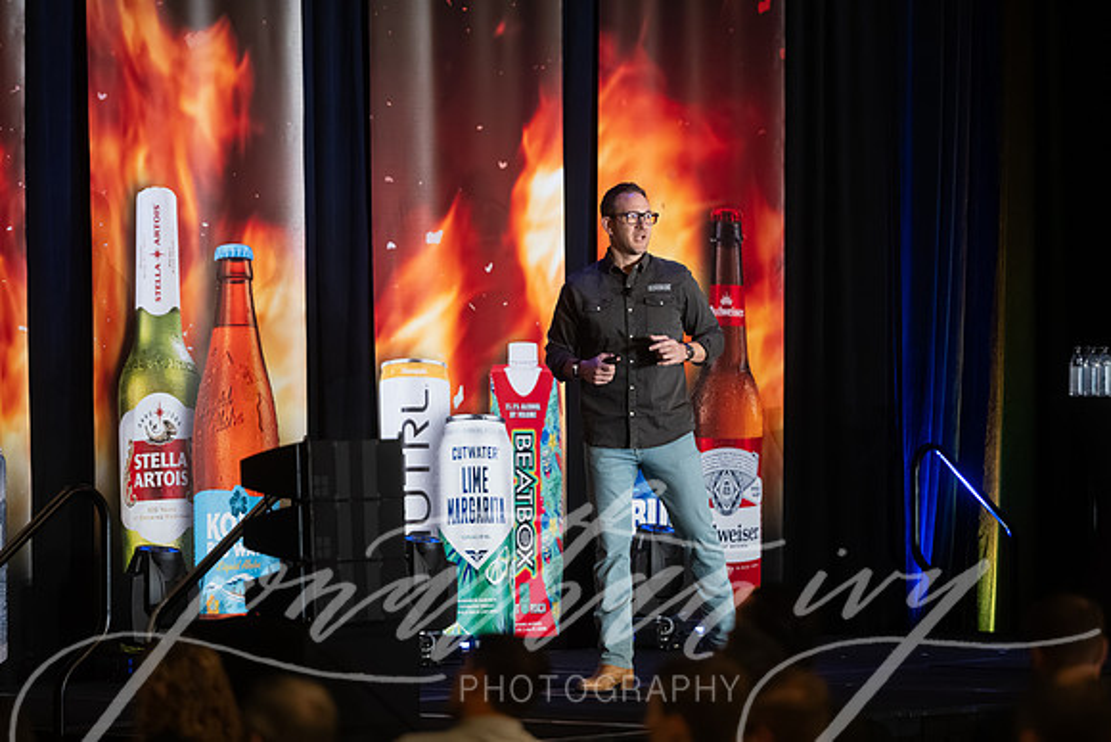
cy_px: 371
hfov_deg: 10.3
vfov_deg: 6.9
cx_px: 556
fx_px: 6185
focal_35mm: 200
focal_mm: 200
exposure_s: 1/200
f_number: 2.8
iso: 2500
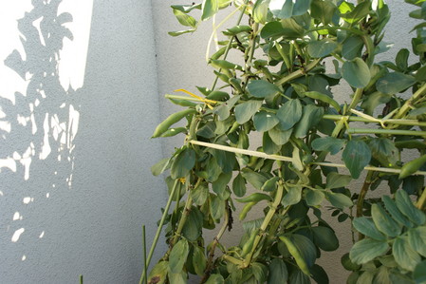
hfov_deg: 49.6
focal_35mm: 39
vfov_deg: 34.2
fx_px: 461
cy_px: 142
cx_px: 213
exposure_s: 1/80
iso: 100
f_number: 5.6
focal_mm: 26
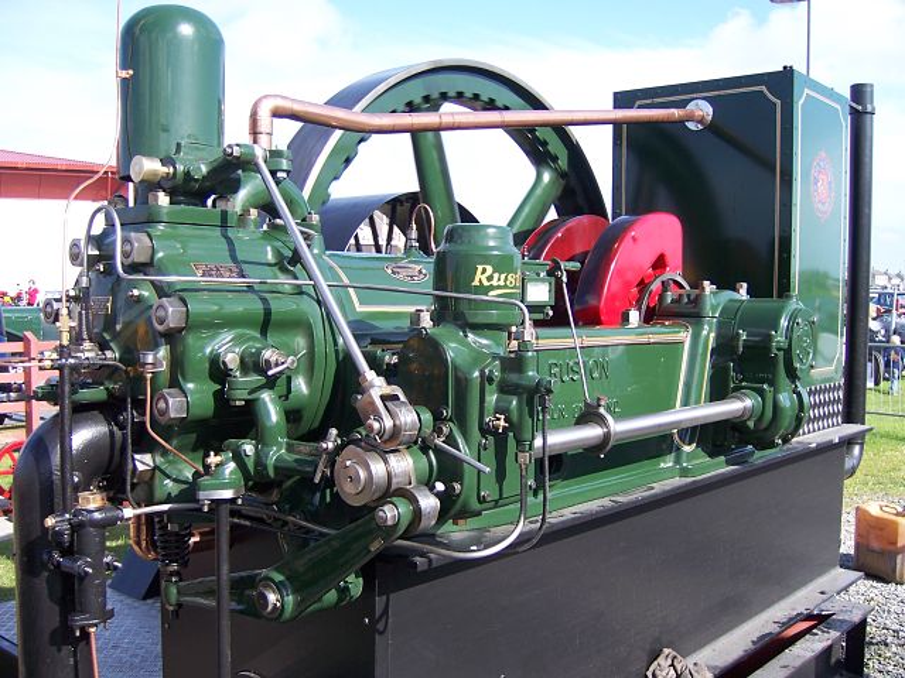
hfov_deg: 51.4
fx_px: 941
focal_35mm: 36
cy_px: 339
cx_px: 452
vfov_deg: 39.7
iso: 80
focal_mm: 6.2
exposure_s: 1/500
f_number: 2.8
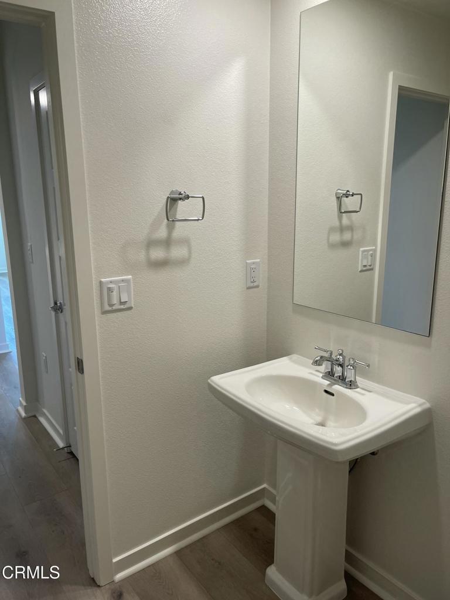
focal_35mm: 26
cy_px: 300
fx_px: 451
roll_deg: -0.4
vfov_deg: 67.3
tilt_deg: -11.6
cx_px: 225
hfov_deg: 53.1
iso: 125
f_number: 1.6
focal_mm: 5.1
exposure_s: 1/120
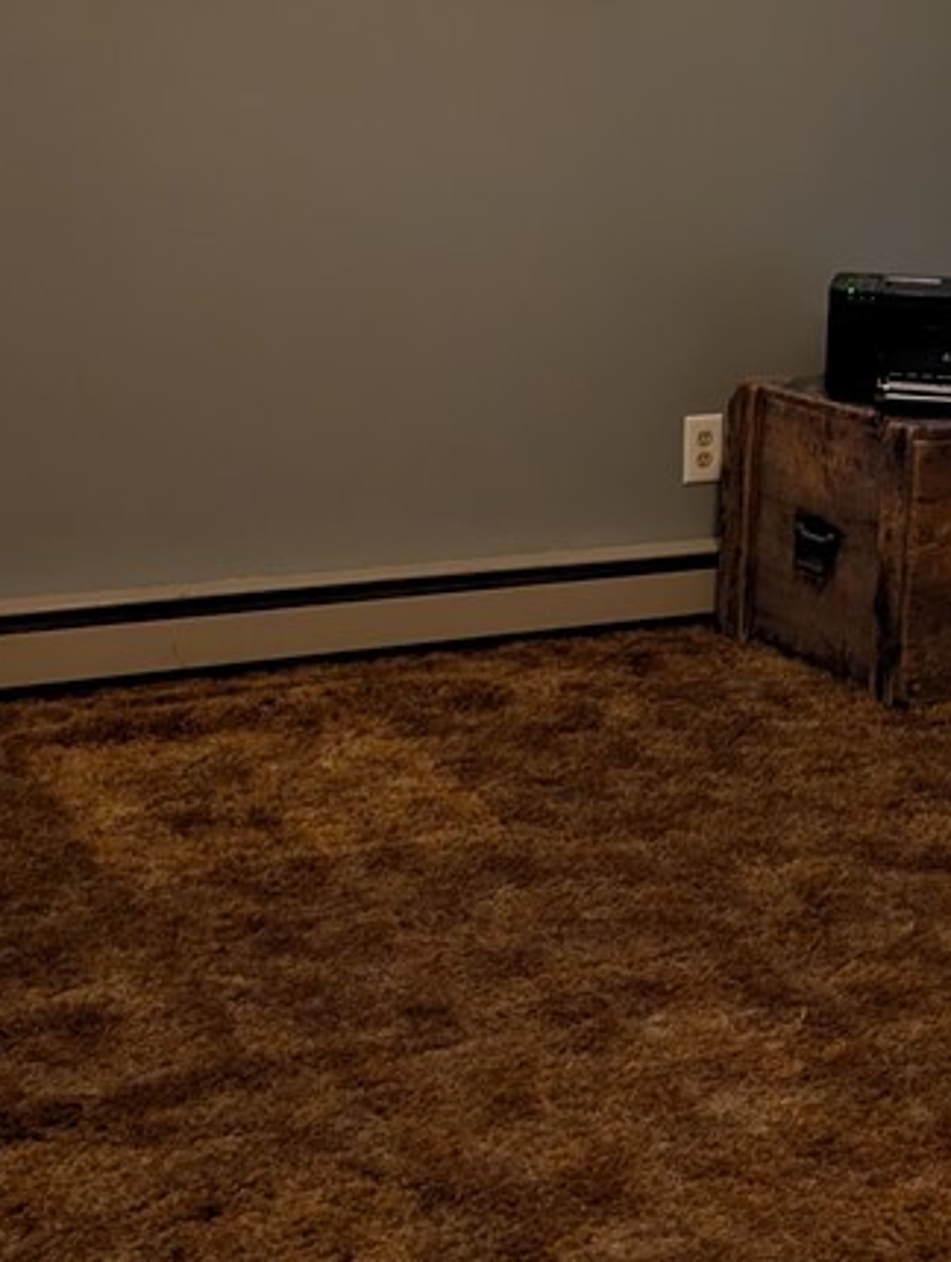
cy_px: 553
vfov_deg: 33.7
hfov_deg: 25.4
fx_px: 2082
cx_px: 735
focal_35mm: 57
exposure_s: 1/120
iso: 20
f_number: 1.68
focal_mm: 6.9
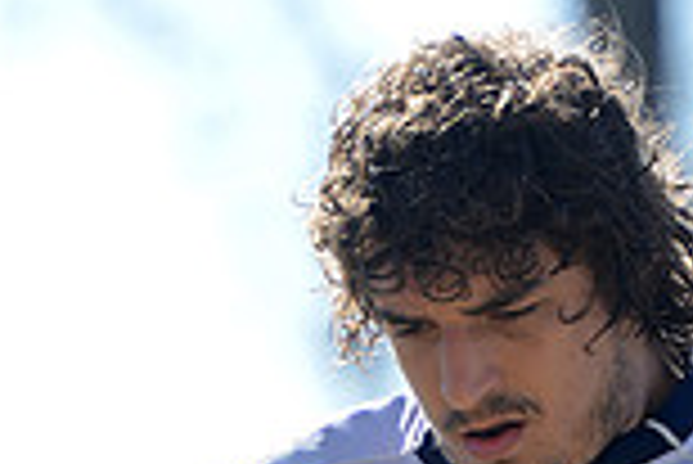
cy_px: 822
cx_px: 490
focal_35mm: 1016
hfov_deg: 2.0
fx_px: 19576
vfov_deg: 1.4
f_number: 4
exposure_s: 1/800
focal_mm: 270
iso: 400
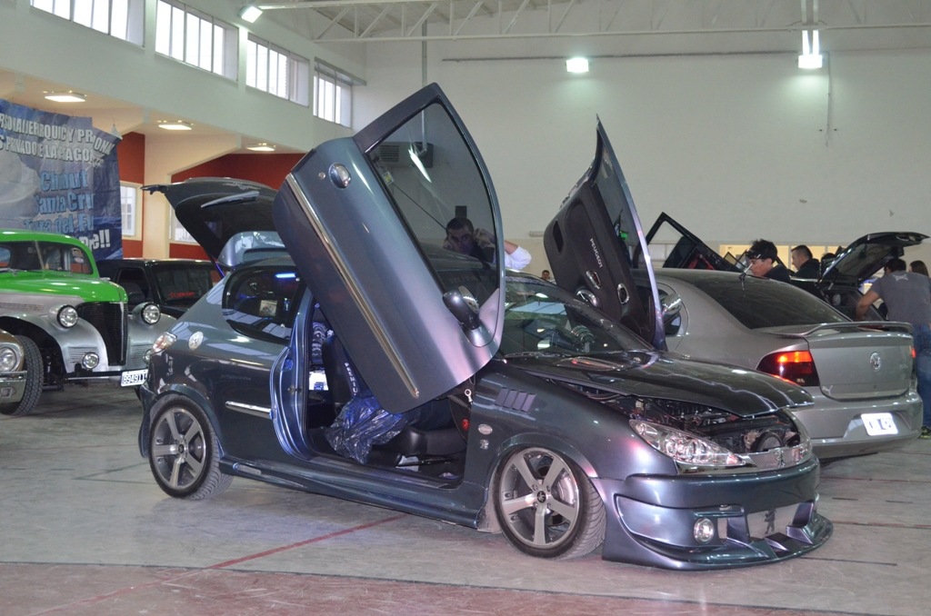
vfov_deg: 25.6
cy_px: 308
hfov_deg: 37.9
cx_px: 466
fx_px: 1355
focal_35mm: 52
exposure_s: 1/60
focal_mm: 35
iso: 2800
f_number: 5
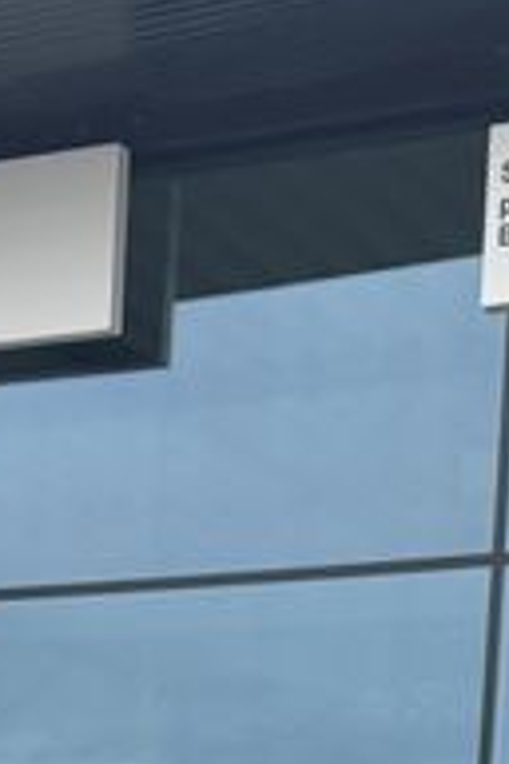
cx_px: 135
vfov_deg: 14.0
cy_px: 1281
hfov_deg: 10.3
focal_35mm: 133
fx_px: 2820
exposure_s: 1/782
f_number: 1.78
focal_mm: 6.76
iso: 80
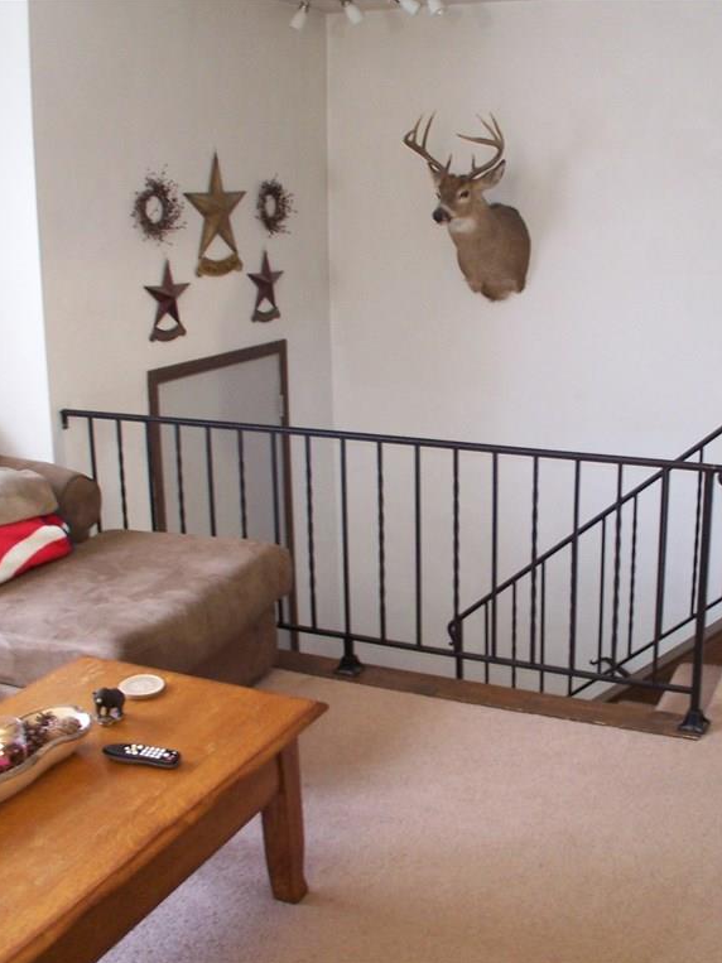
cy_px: 482
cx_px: 521
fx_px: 1419
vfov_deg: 37.5
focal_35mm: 51
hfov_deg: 28.2
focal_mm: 6.3
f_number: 2.8
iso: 140
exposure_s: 1/3
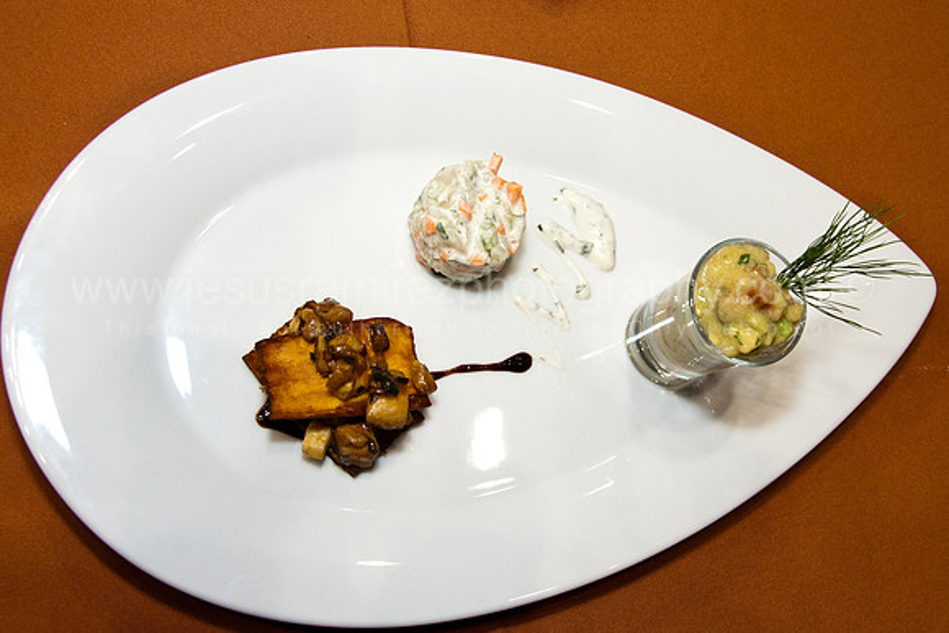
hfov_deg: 49.5
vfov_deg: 34.2
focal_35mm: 39
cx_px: 474
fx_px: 1028
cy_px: 316
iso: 800
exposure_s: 1/100
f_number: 7.1
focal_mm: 26
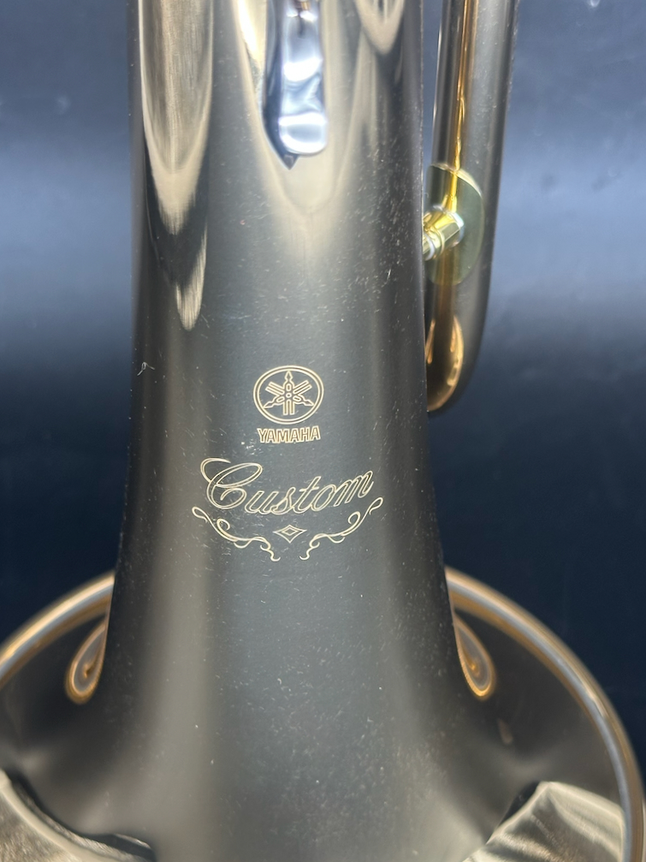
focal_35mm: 61
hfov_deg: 24.0
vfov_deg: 31.5
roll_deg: +1.9
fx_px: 1518
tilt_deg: -44.6
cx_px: 289
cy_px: 545
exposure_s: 1/59
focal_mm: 6.86
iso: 80
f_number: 1.78
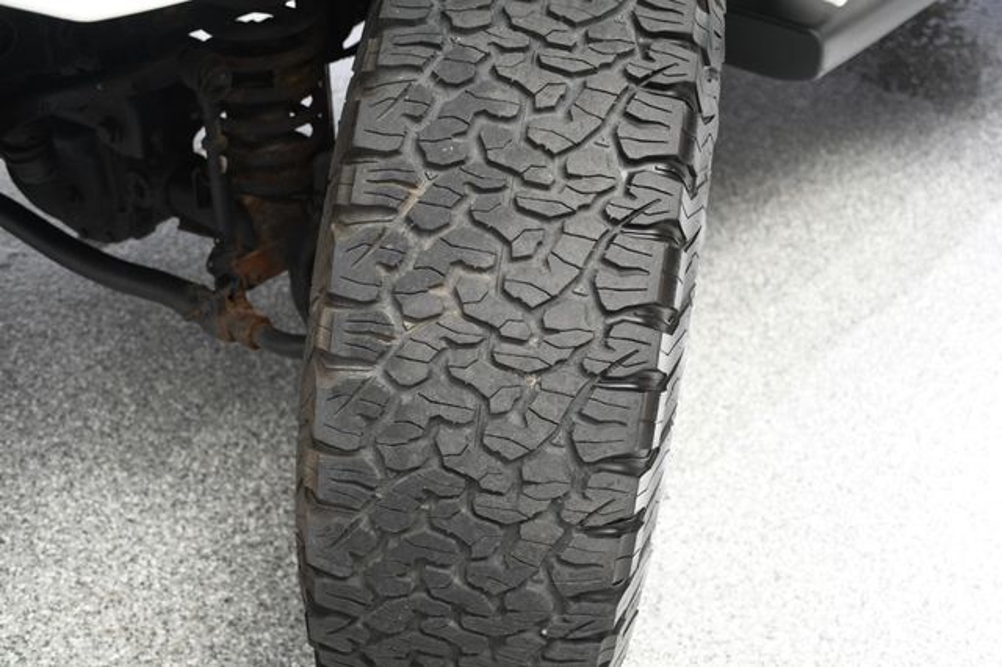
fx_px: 1419
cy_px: 334
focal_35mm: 51
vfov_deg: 26.5
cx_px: 501
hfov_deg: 38.9
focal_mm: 34
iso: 100
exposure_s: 1/160
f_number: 4.2
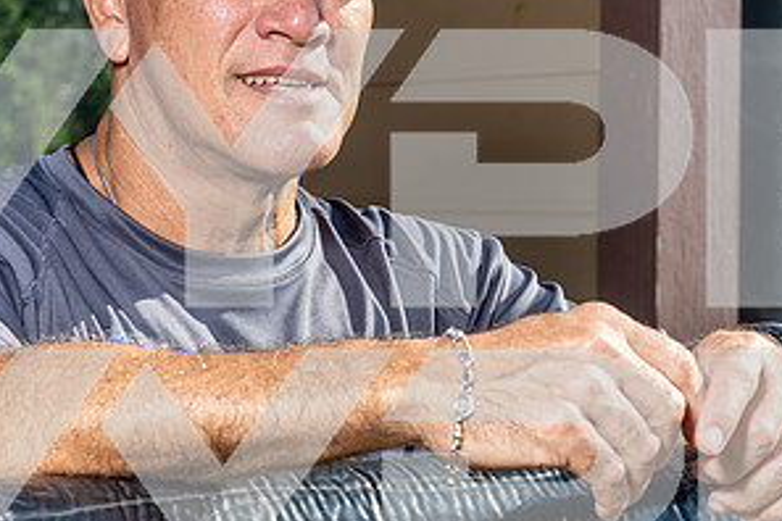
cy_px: 170
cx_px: 340
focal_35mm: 127
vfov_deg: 10.8
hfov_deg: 16.1
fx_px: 2759
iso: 100
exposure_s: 1/125
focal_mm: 65
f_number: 9
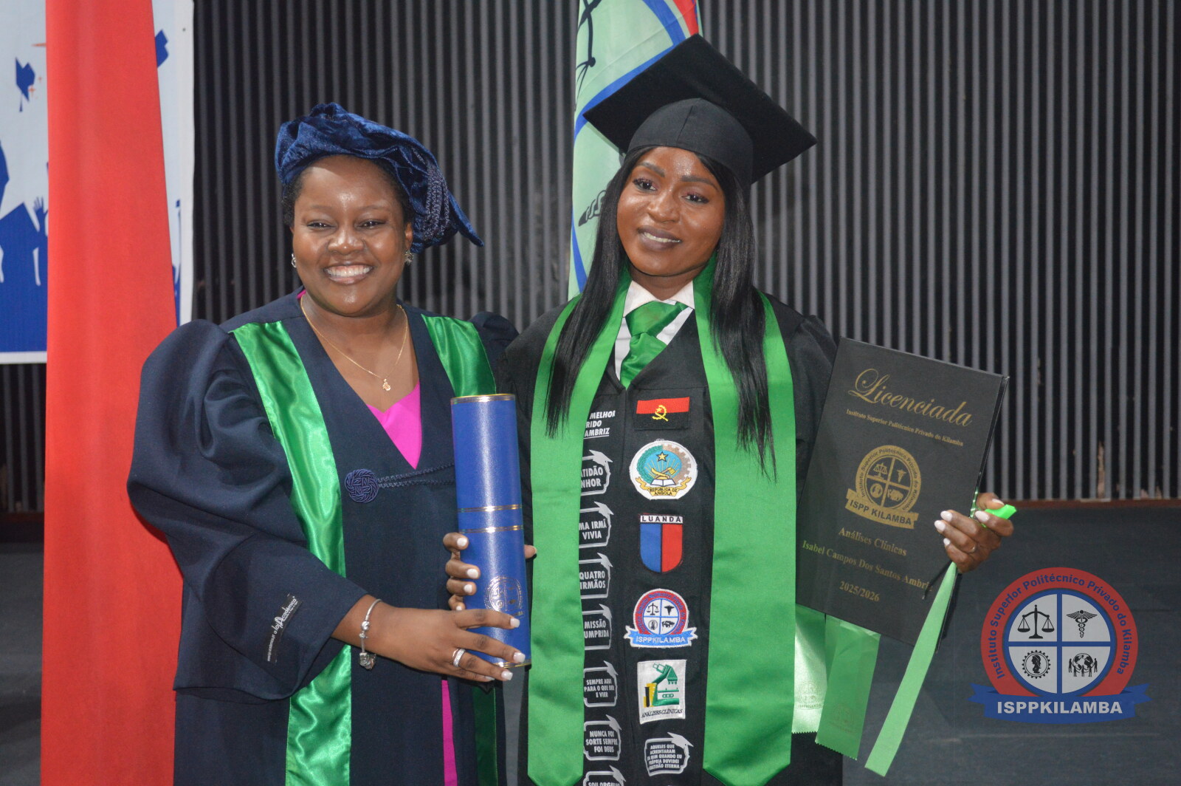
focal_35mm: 57
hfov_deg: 35.1
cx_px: 590
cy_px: 393
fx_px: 1868
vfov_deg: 23.7
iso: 1800
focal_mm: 38
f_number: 5
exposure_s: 1/60
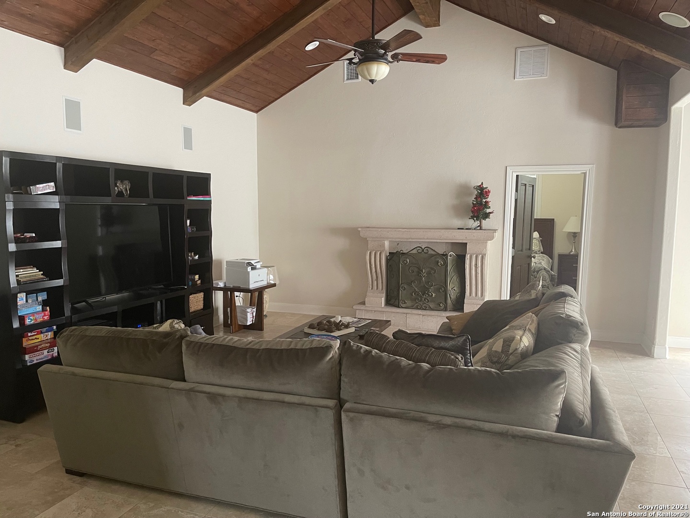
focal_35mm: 26
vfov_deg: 53.1
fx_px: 518
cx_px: 345
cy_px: 259
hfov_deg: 67.3
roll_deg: -0.9
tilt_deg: -6.1
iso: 400
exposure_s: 1/40
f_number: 1.6
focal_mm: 5.1
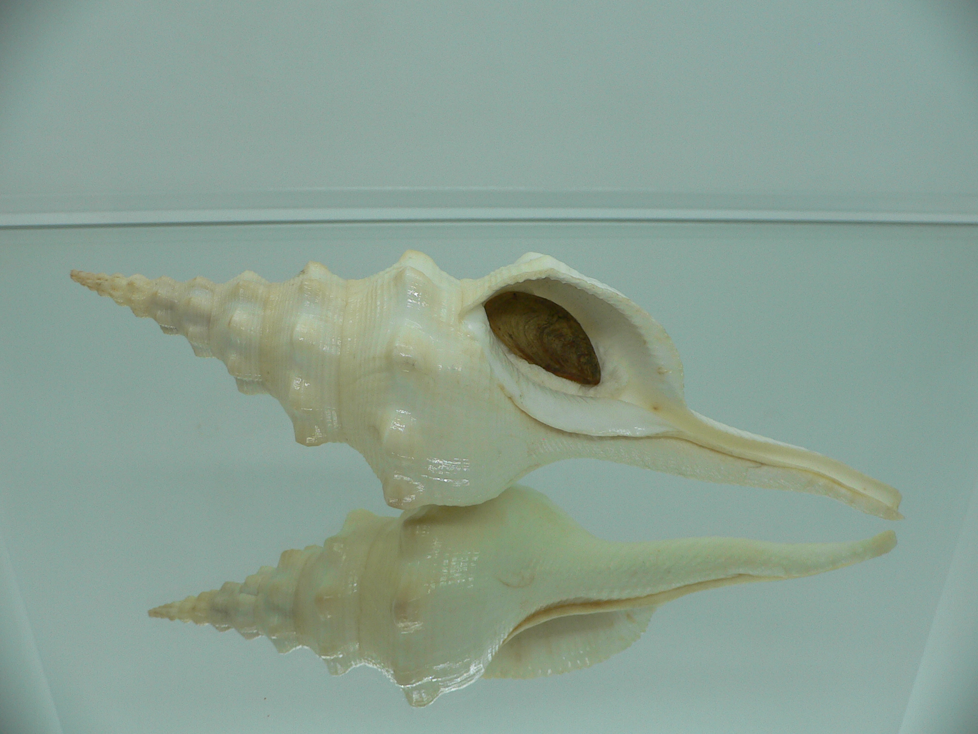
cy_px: 367
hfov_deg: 52.6
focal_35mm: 35
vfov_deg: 40.7
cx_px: 489
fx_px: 989
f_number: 2.8
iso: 80
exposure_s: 1/60
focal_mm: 4.6
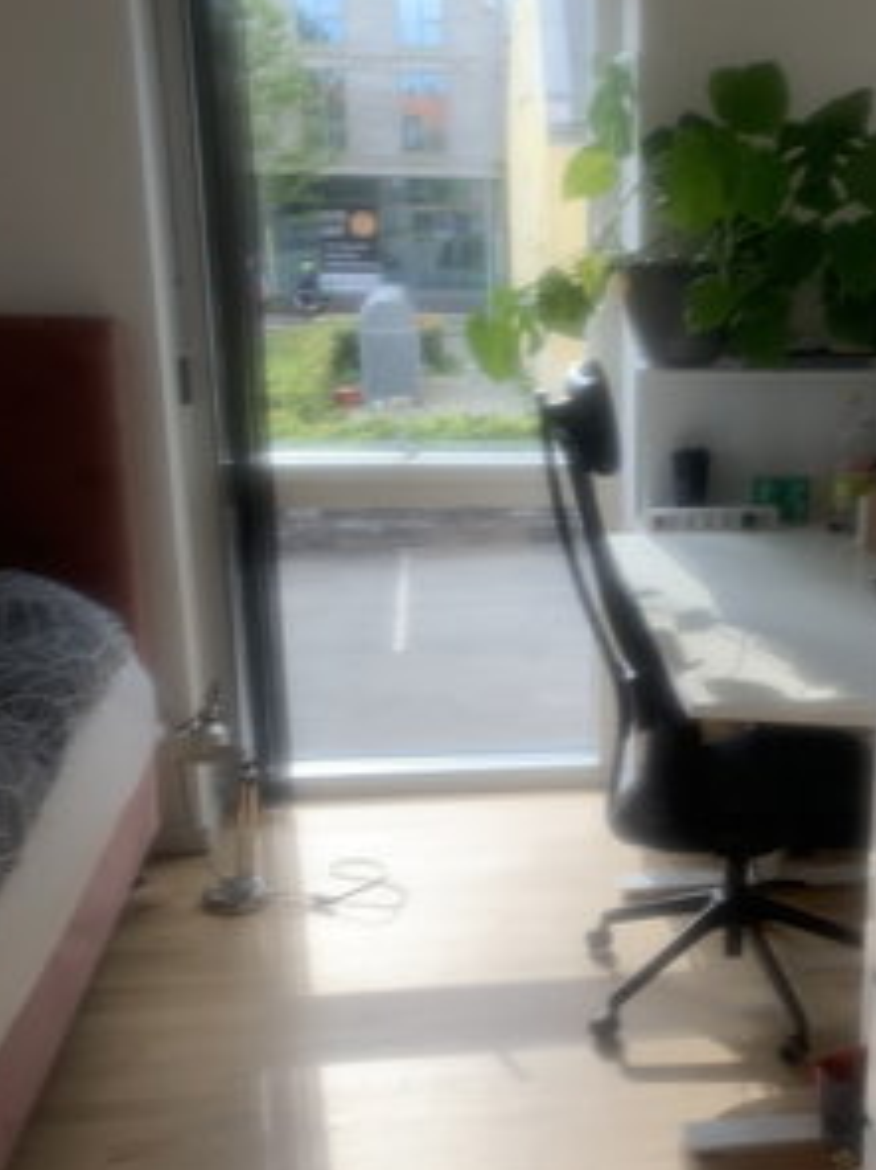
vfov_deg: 40.2
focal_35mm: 47
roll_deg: -1.2
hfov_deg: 29.9
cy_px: 728
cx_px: 741
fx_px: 1587
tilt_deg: -19.3
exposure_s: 1/200
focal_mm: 4.25
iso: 25
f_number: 1.8
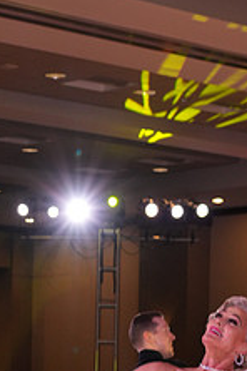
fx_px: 1533
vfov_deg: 13.4
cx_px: 74
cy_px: 440
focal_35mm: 149
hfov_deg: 9.2
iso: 1600
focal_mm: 57
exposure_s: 1/200
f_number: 5
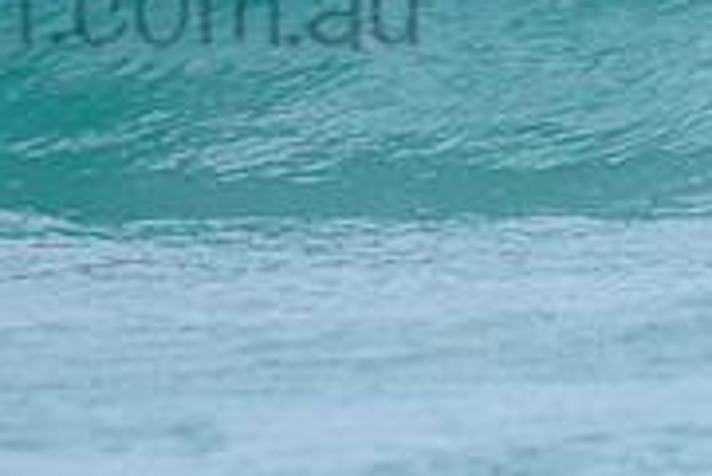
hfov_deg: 1.0
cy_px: -203
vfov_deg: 0.7
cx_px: -232
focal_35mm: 2016
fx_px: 39903
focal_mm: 500
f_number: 5.6
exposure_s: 1/2000
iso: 800
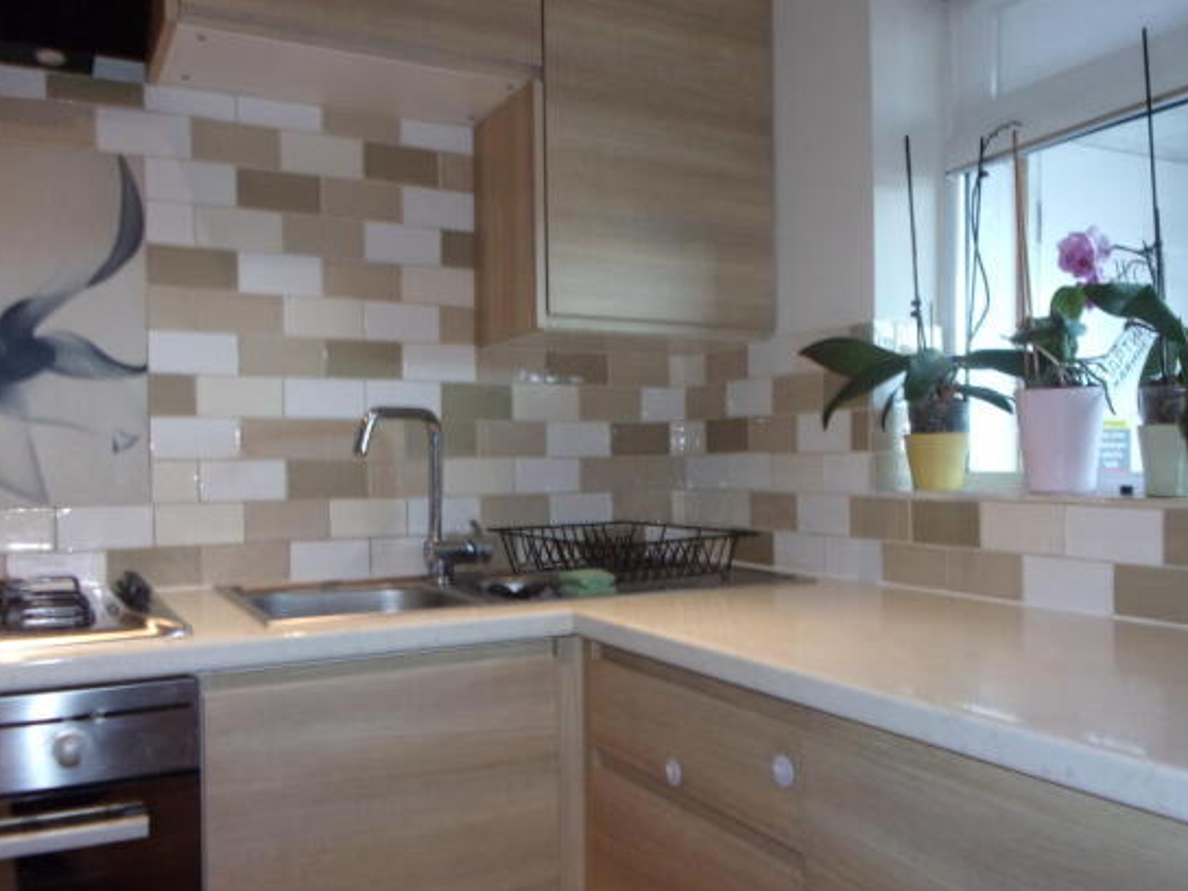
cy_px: 473
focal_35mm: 30
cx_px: 621
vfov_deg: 46.8
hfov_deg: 59.9
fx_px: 1030
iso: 200
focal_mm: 5.1
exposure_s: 1/34
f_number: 3.9
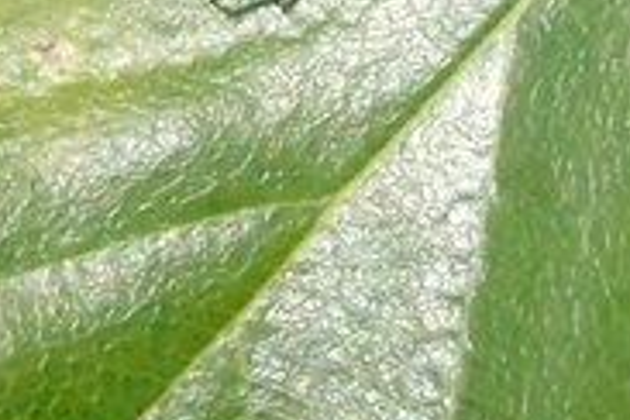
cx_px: 501
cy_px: -83
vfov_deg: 3.0
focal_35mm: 456
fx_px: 7979
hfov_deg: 4.5
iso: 800
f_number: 8
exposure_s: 1/2000
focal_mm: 17
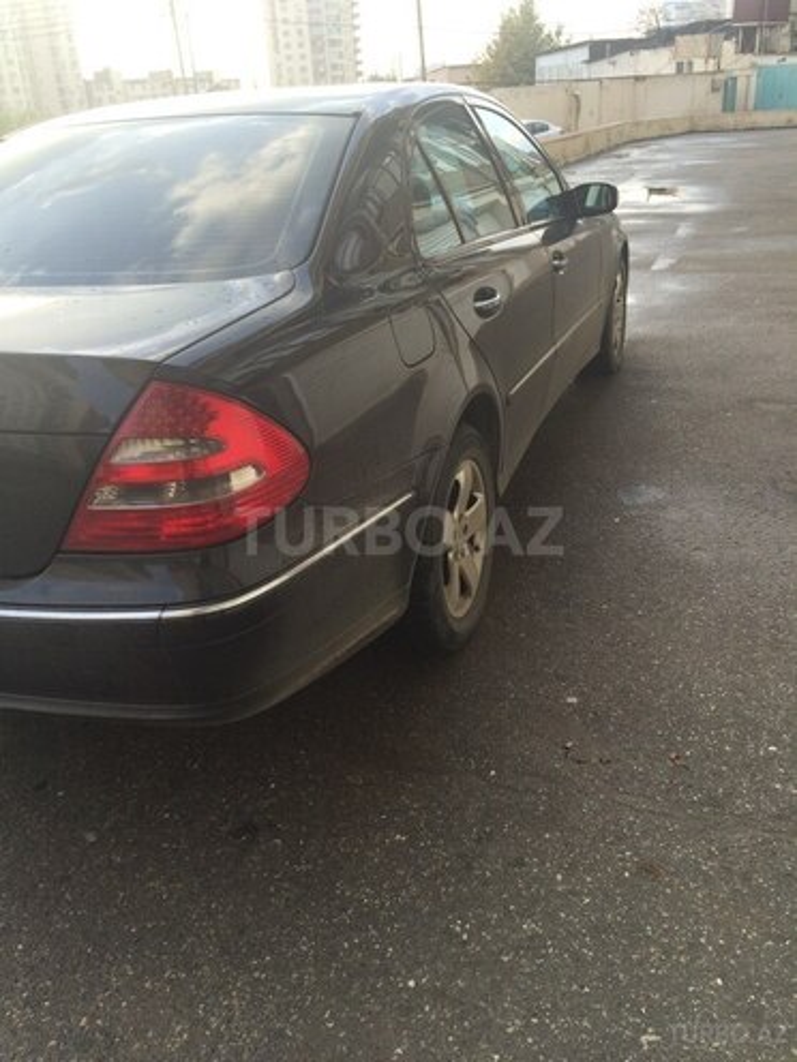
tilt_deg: -27.0
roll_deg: +6.0
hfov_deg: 48.2
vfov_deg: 61.7
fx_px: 890
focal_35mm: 29
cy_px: 531
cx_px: 398
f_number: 2.2
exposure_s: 1/204
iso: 32
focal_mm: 4.15
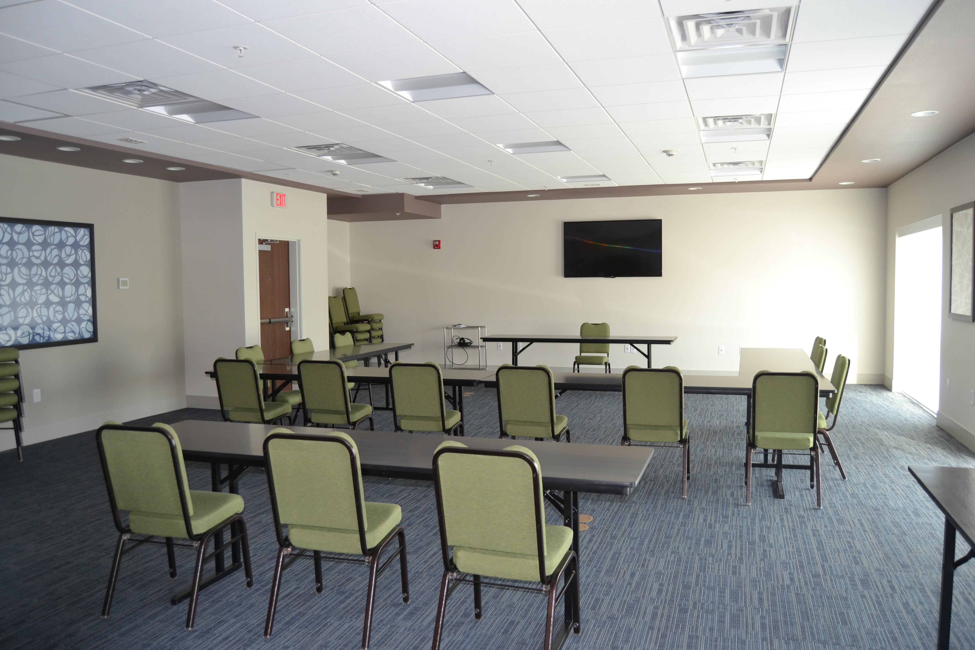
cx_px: 488
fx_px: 731
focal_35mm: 27
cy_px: 325
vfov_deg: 47.9
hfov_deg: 67.4
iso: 400
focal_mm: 18
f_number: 4
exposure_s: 1/100
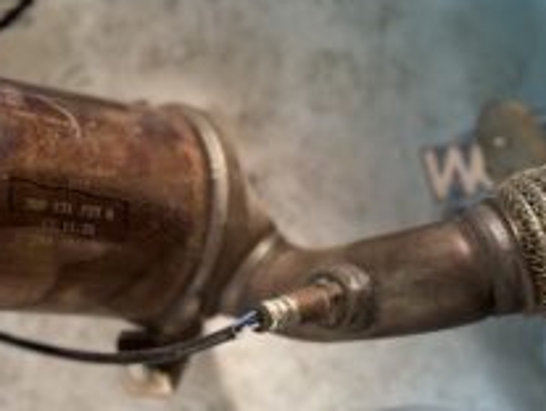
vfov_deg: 27.1
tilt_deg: -80.4
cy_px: 246
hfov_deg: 33.9
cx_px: 76
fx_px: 853
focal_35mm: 54
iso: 160
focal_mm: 5.1
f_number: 1.6
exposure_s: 1/60
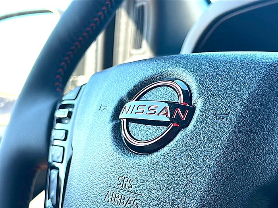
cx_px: 139
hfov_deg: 42.1
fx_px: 361
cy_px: 104
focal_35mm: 45
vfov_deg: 32.2
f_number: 1.78
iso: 64
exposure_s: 1/190
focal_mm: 6.86
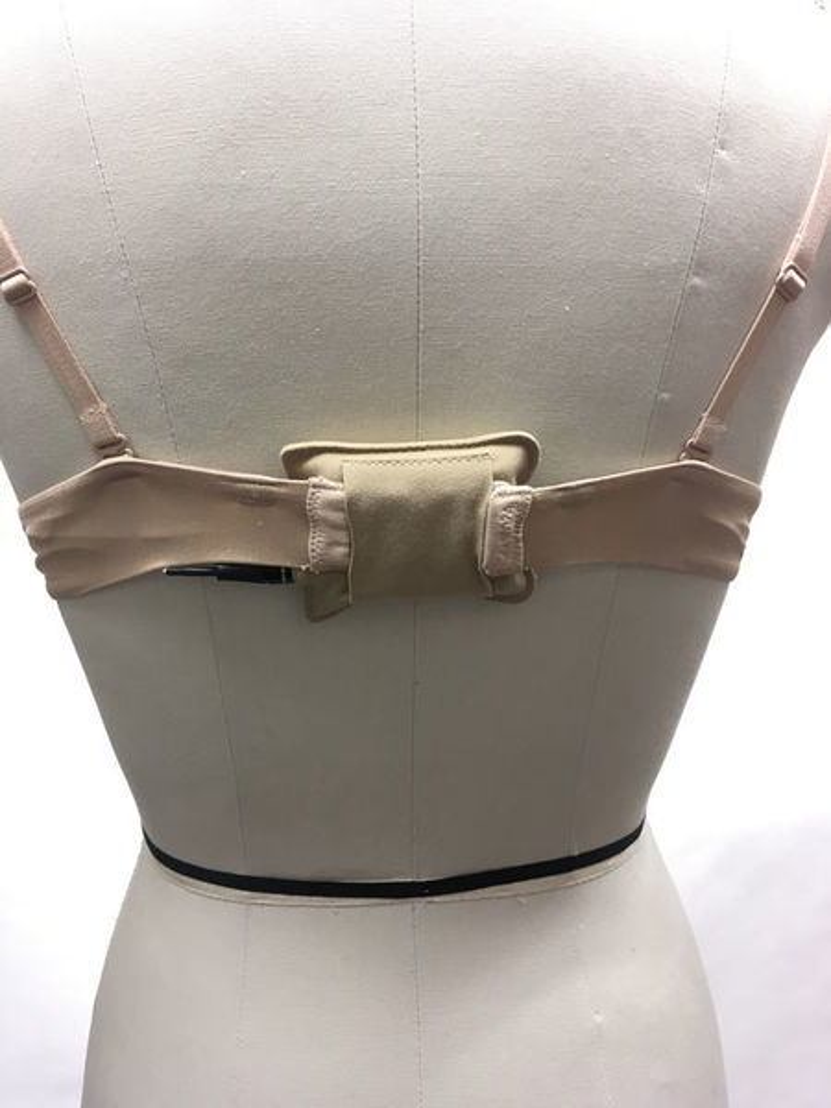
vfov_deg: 61.7
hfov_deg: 48.2
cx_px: 416
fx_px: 928
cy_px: 554
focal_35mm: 29
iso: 80
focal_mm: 4.15
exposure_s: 1/33
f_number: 2.2
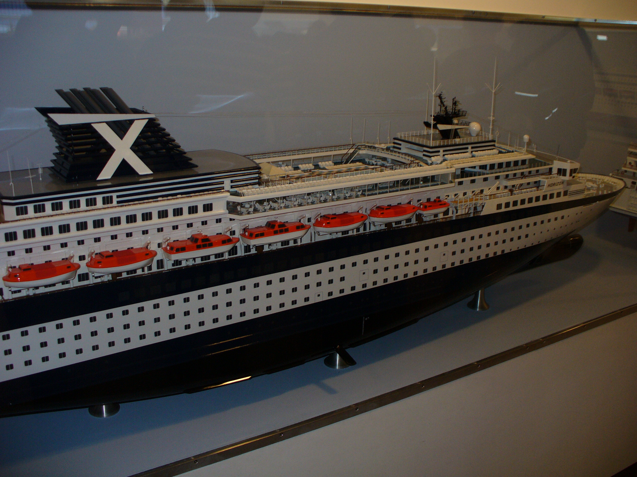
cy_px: 238
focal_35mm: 37
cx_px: 318
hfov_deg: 50.1
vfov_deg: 38.7
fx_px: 681
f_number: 2.8
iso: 100
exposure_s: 1/60
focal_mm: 6.1
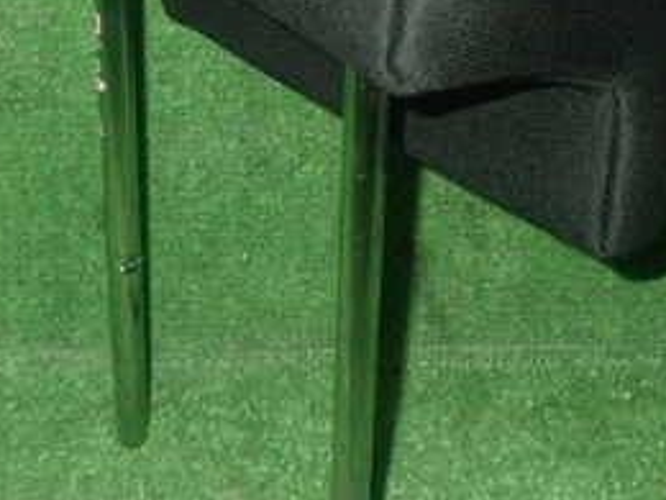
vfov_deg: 17.7
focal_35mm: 83
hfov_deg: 23.5
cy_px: 136
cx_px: 274
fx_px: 1597
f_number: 7.1
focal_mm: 6.37
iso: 800
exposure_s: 1/40
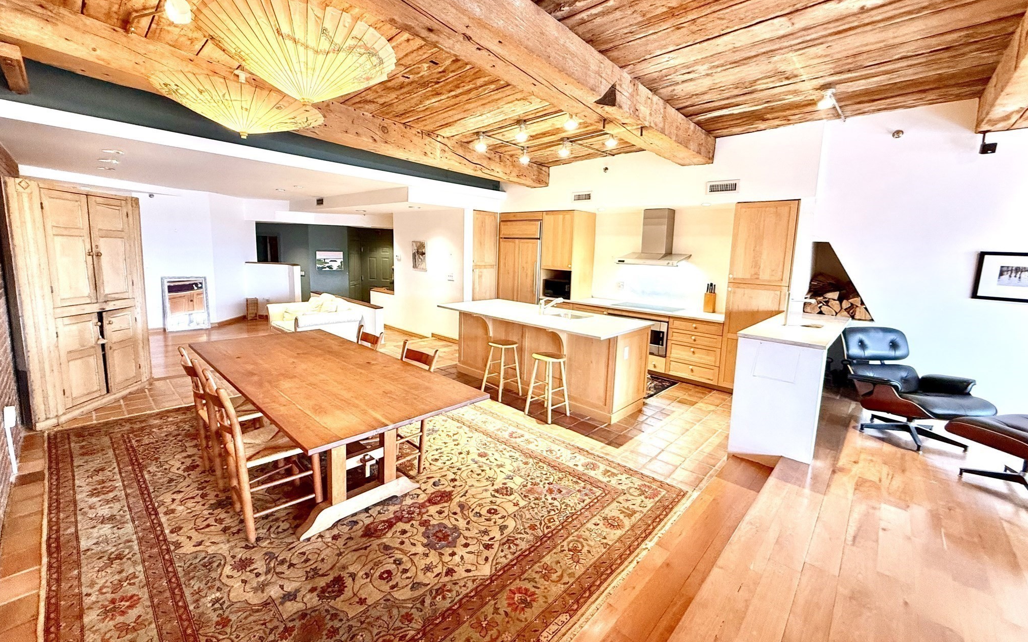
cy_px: 299
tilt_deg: -6.5
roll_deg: -1.6
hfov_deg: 101.5
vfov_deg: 74.7
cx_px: 518
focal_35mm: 15
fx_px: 420
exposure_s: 1/60
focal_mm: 2.22
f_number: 2.2
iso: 250
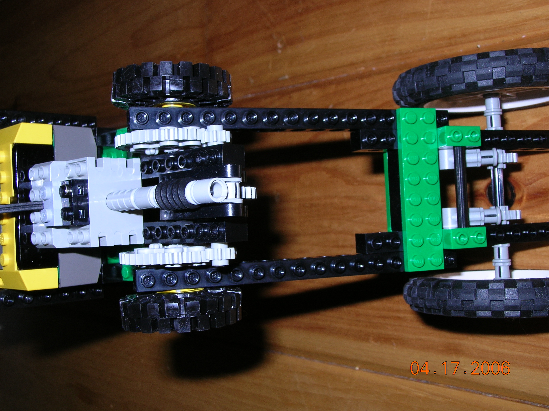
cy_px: 206
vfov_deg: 30.8
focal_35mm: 47
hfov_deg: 40.5
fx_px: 745
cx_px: 274
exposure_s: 1/60.1
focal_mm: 7.8
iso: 50
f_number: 4.1
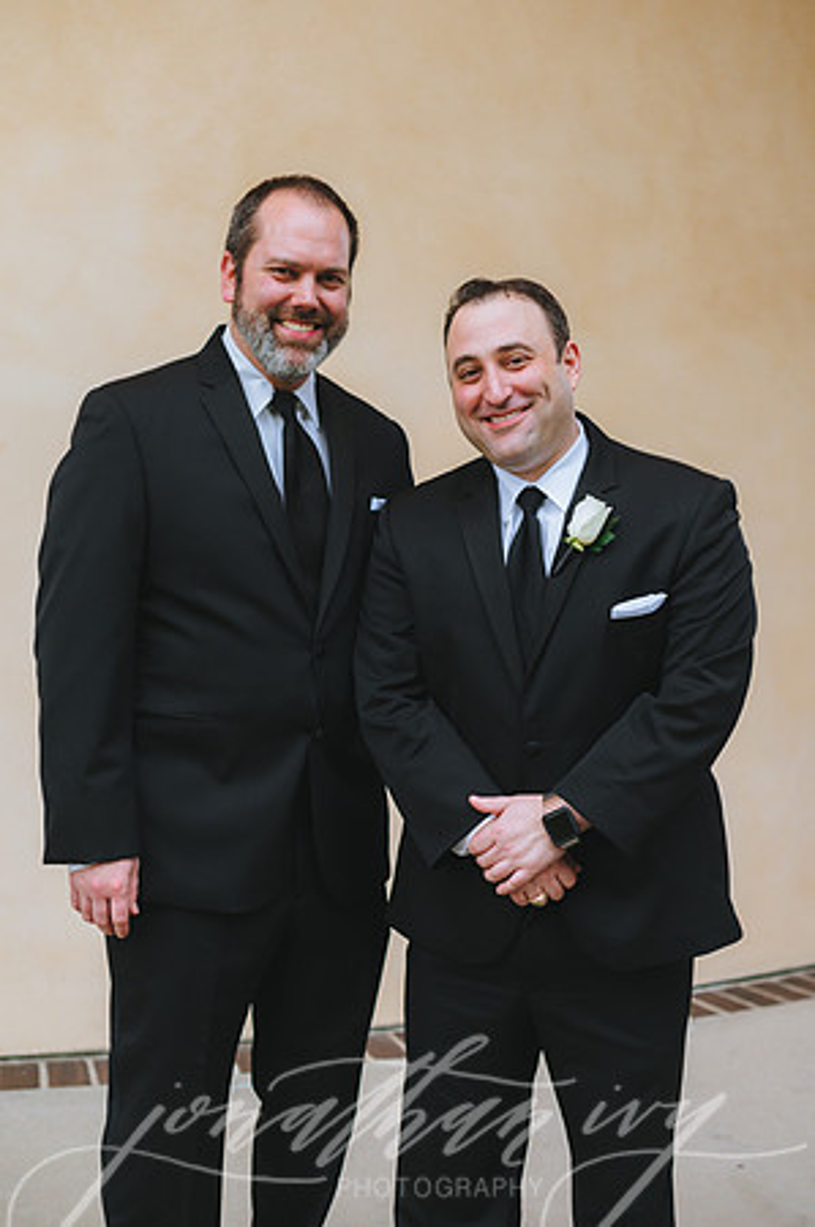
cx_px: 408
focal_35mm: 50
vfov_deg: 39.6
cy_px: 614
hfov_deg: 26.9
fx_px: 1702
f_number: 2.8
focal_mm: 50
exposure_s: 1/160
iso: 1000
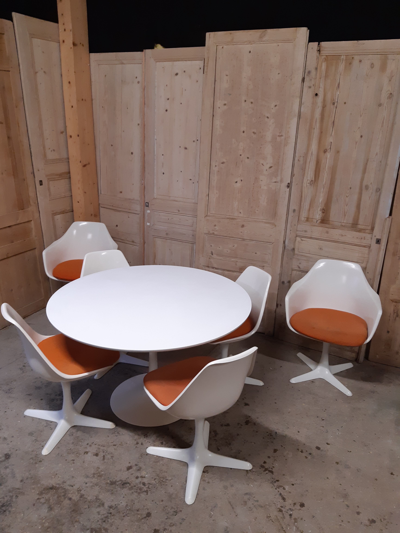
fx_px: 401
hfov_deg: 53.1
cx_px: 200
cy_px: 266
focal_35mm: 26
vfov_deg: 67.3
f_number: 1.7
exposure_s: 1/50
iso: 160
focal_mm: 3.92
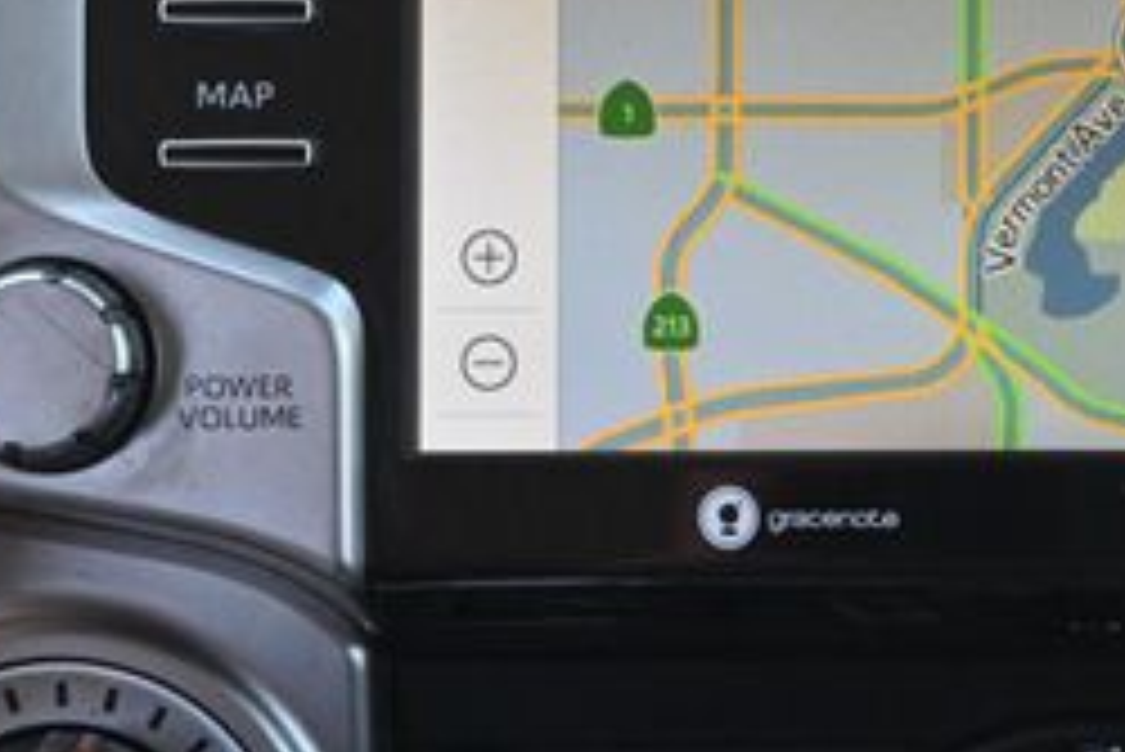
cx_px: 1084
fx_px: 5637
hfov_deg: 11.3
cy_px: 135
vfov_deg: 7.6
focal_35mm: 180
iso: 1400
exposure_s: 1/125
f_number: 6
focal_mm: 47
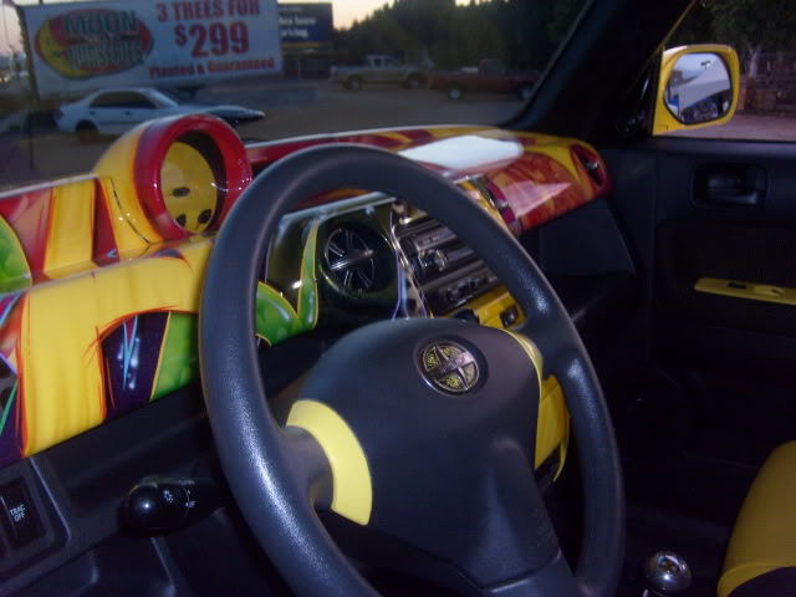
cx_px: 398
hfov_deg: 52.6
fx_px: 805
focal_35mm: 35
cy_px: 298
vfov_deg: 40.7
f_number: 2.8
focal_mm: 5.8
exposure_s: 1/45
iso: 100
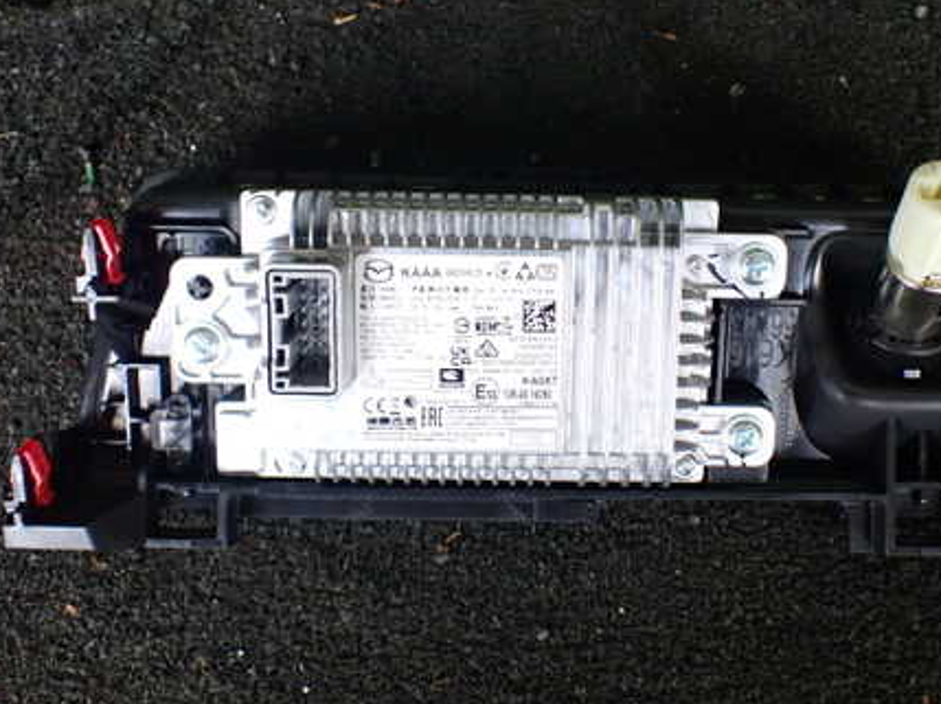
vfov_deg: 34.3
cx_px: 526
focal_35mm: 42
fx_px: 1141
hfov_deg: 44.7
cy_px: 309
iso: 800
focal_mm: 5.4
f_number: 2.3
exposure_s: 1/100
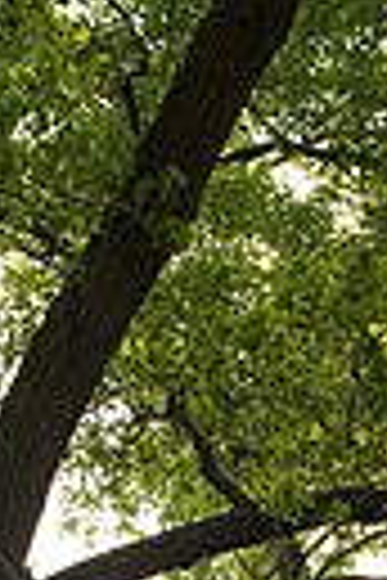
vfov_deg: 11.3
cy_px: 895
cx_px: 259
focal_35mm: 174
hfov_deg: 7.9
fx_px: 2806
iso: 200
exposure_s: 1/200
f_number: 5.6
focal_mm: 50
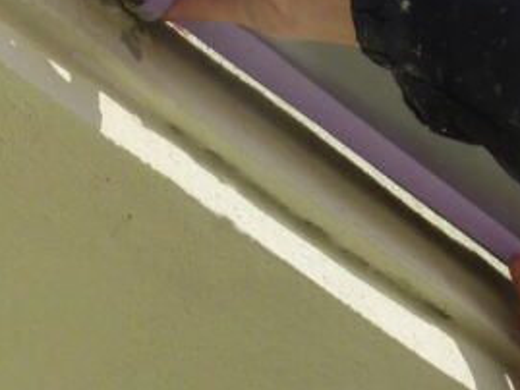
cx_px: 246
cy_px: -41
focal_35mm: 114
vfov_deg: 12.8
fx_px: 1713
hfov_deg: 17.3
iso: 80
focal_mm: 5
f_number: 4
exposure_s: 1/320
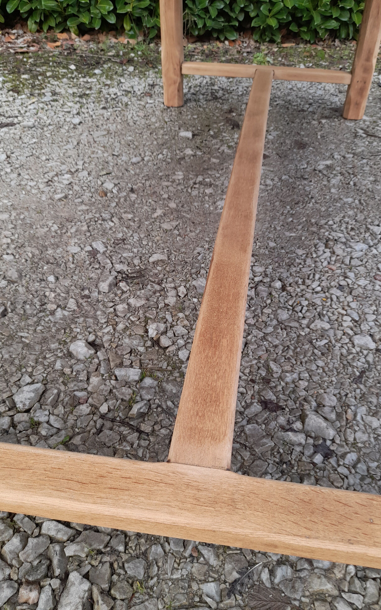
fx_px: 449
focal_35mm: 27
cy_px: 307
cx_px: 206
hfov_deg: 46.0
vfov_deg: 68.4
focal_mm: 4.6
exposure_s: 1/100
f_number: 2
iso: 25
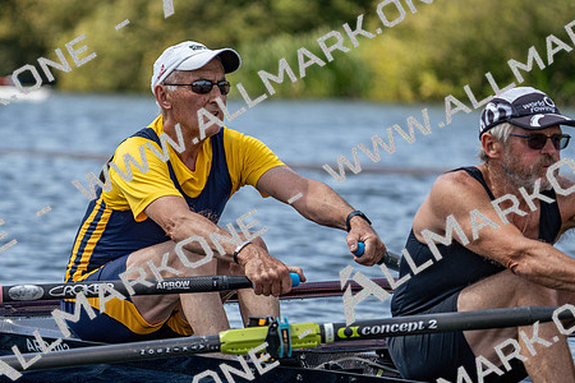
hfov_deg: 6.4
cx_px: 230
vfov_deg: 4.3
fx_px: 5143
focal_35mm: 322
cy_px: 205
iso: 400
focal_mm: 250
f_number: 5.6
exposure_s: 1/2000
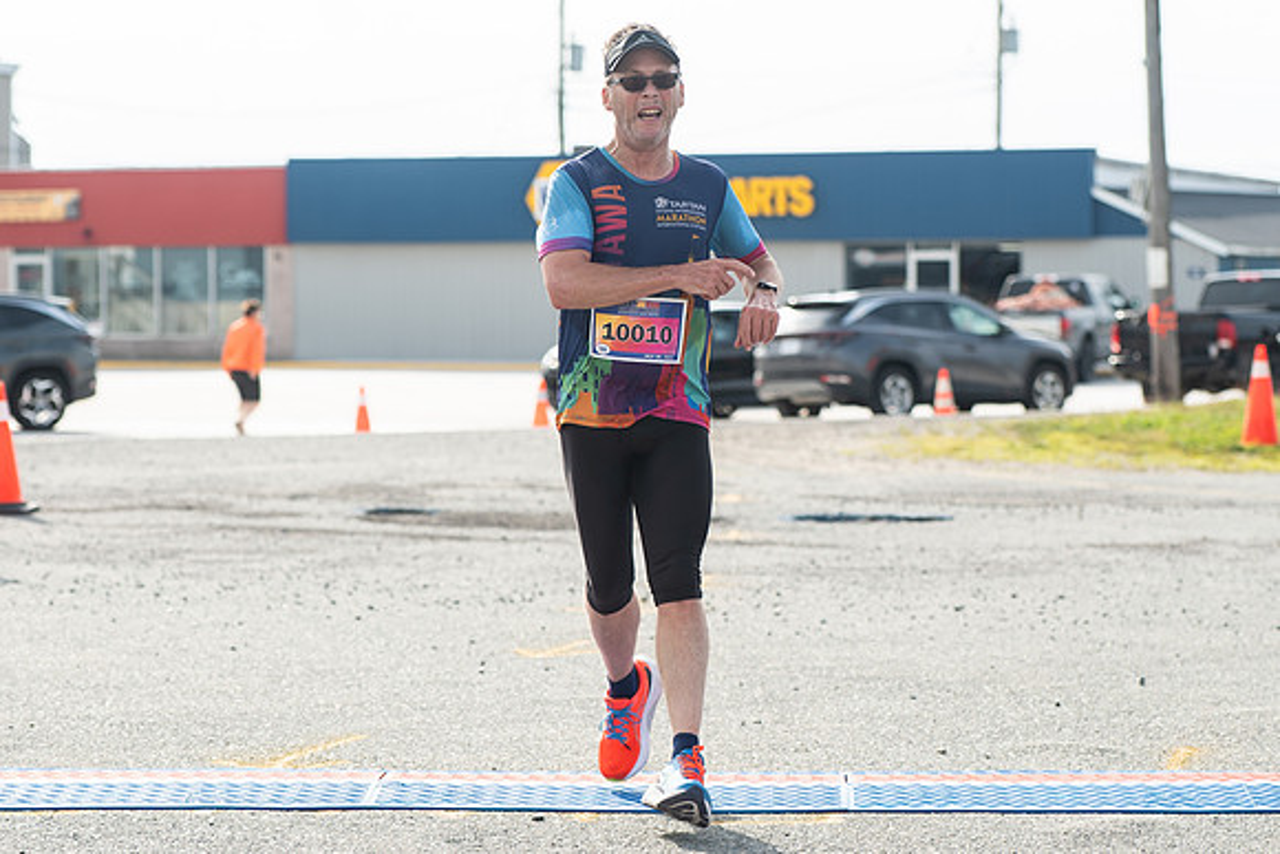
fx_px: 4435
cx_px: 640
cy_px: 303
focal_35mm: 125
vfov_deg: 11.0
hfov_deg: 16.4
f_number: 4.5
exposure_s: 1/1250
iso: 250
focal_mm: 86
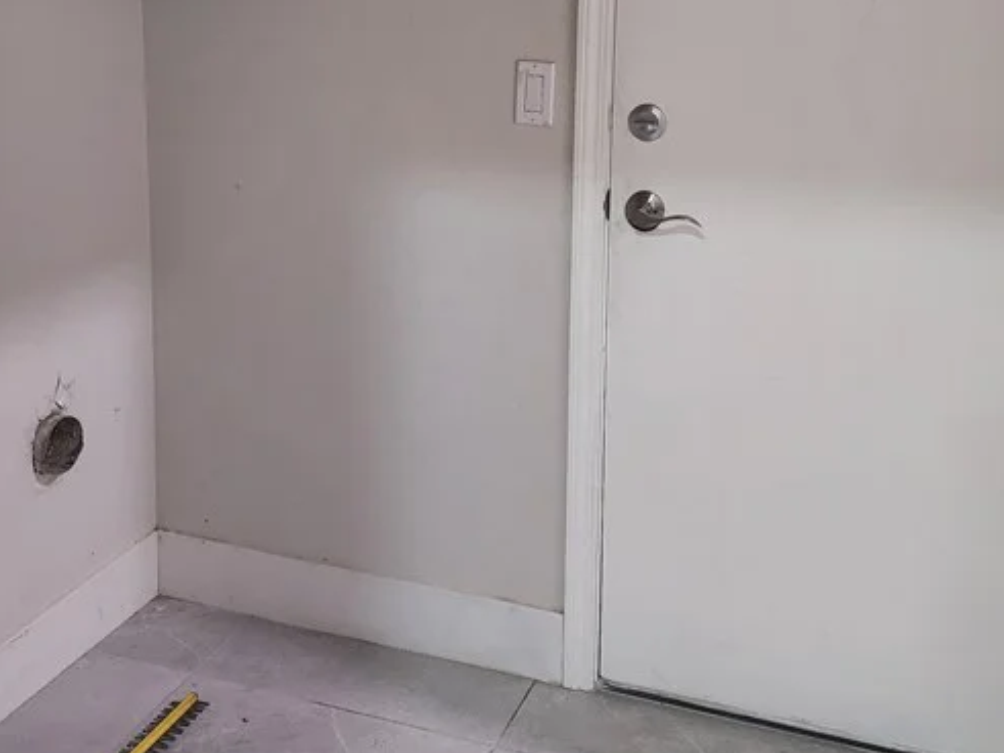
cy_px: 194
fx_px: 1392
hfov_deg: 39.4
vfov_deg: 29.8
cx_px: 382
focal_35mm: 48
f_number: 1.8
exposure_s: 1/120
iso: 1000
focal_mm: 6.4
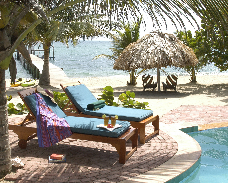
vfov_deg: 31.4
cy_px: 91
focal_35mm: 48
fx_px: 324
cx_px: 110
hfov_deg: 38.8
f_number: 16
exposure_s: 1/80
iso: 400
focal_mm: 28
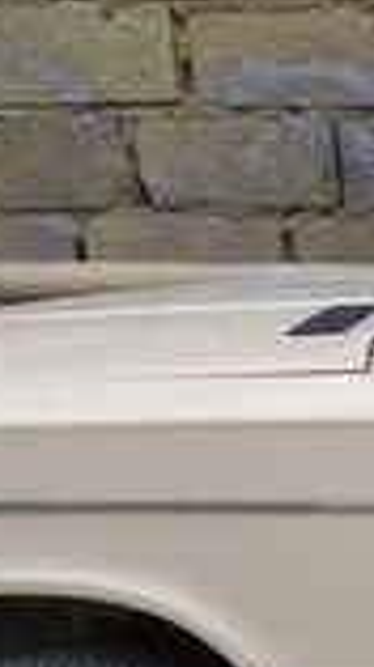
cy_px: 754
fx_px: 2510
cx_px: 1169
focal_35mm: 142
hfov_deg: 7.4
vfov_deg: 14.7
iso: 50
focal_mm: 3.3
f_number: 2.2
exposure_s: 1/858
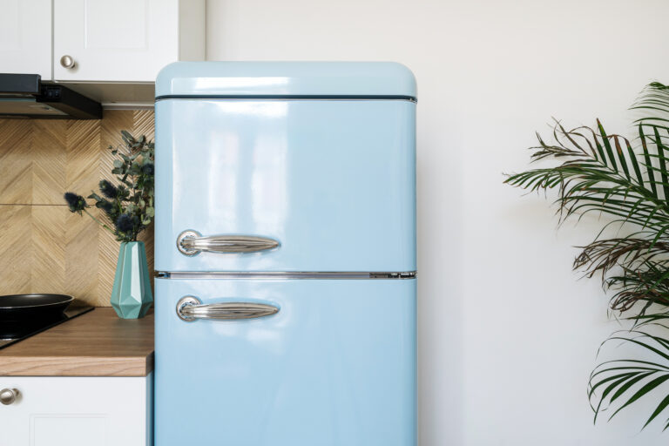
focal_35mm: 30
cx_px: 334
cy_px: 223
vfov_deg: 43.6
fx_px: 557
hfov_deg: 61.9
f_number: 7.1
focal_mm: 30
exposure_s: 1/4
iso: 320
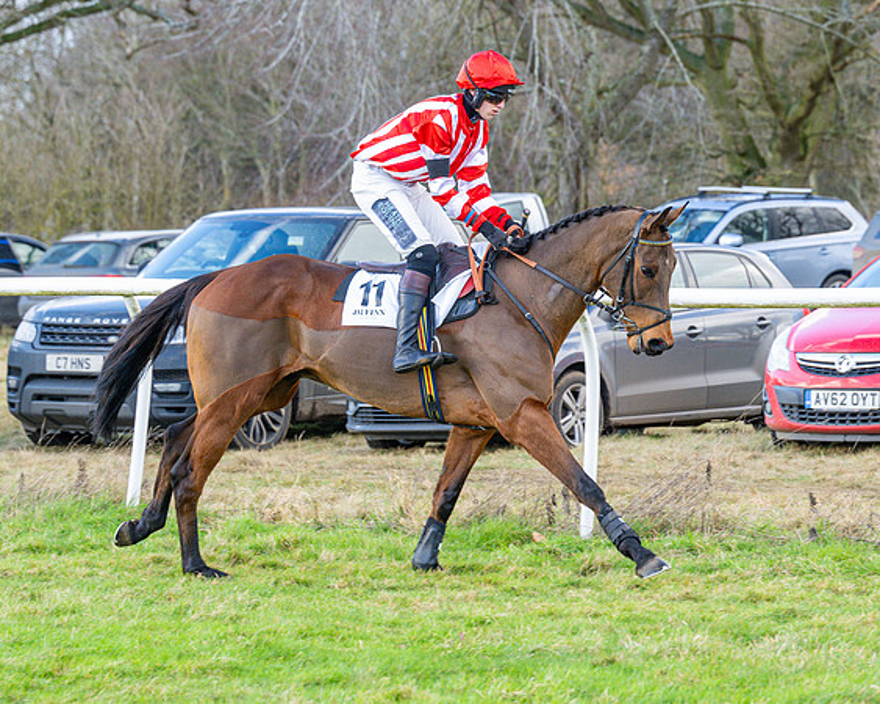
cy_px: 344
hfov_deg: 8.4
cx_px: 531
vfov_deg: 6.8
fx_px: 5956
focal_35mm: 229
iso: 500
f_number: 4
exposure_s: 1/640
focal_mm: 110
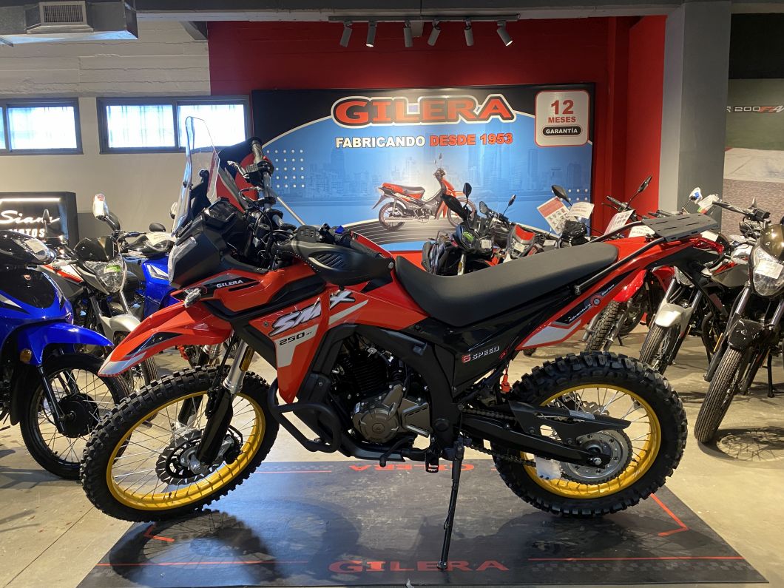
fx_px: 589
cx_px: 392
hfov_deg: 67.3
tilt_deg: -5.8
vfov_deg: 53.1
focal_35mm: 26
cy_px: 294
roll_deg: +1.5
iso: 160
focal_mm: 4.25
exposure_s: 1/50
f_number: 1.8
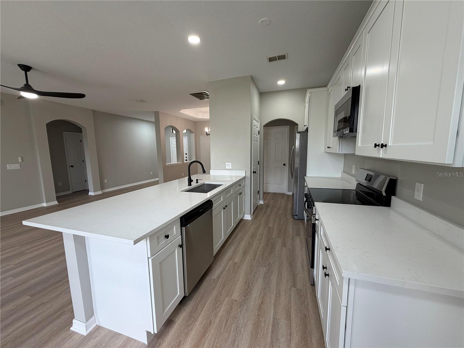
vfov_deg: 85.7
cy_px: 174
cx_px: 232
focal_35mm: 14
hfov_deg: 102.1
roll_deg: +1.2
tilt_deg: -6.8
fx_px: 188
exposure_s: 1/120
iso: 160
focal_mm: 2.22
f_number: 2.2
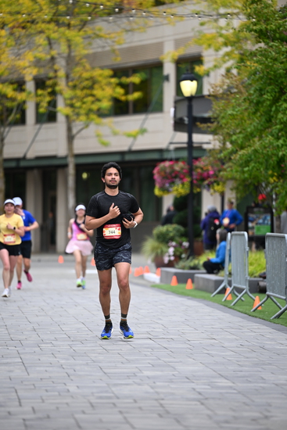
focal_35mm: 190
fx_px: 2270
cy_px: 215
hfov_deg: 7.2
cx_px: 144
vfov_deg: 10.8
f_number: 2.8
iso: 640
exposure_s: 1/2000
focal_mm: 190
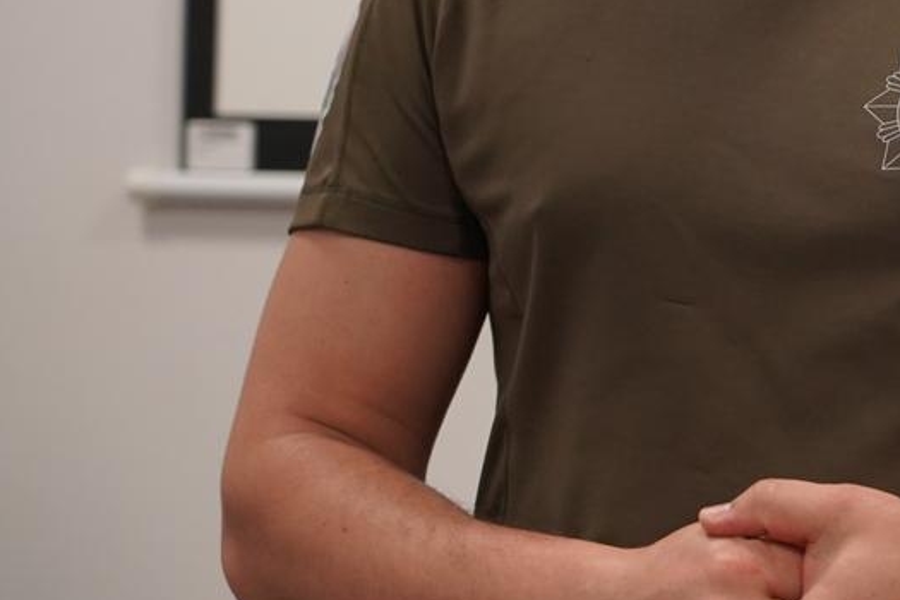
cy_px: -27
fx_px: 5575
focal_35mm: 223
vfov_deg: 6.1
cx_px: 1241
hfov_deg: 9.0
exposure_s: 1/160
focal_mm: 78
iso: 2000
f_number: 4
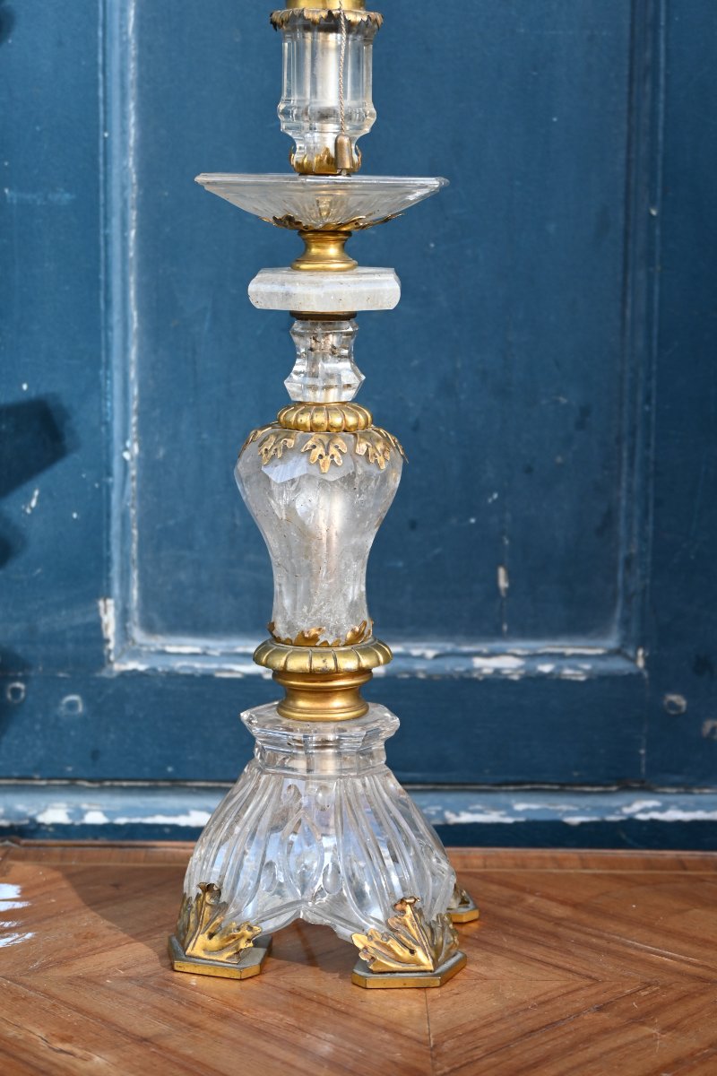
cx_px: 358
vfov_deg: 25.5
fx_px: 2375
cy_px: 538
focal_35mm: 80
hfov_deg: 17.2
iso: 400
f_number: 4.8
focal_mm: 53
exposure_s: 1/250
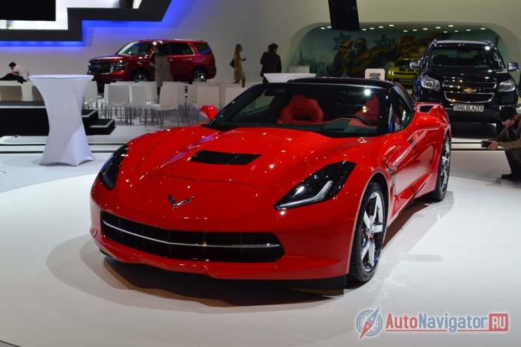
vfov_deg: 29.9
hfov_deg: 43.6
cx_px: 260
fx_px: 651
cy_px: 174
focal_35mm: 45
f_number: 8
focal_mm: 30
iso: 560
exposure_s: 1/60
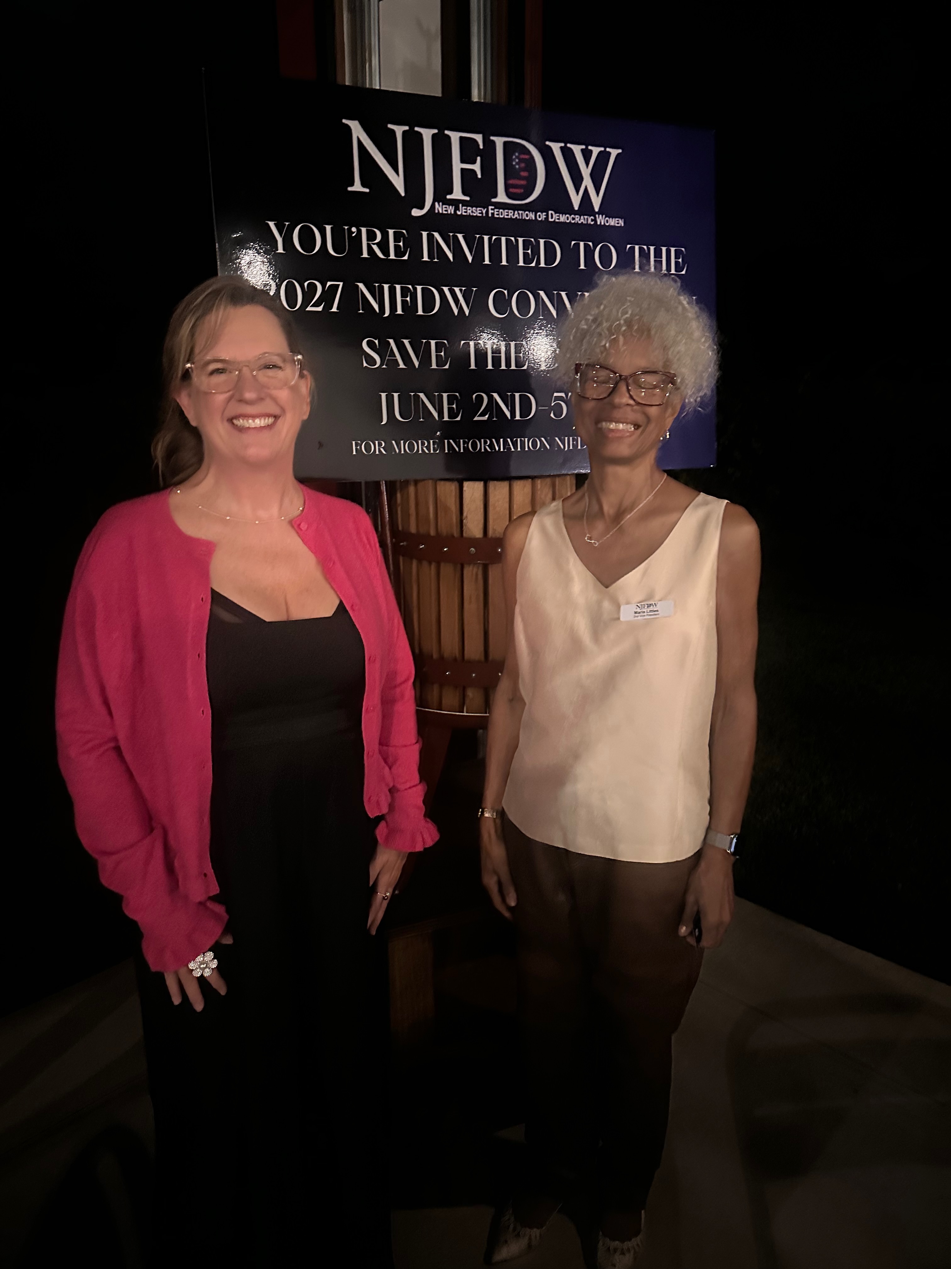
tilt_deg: -17.2
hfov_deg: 56.8
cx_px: 476
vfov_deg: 71.6
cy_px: 634
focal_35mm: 24
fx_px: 879
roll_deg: -1.0
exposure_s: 1/30
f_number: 1.78
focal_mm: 6.86
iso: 1600
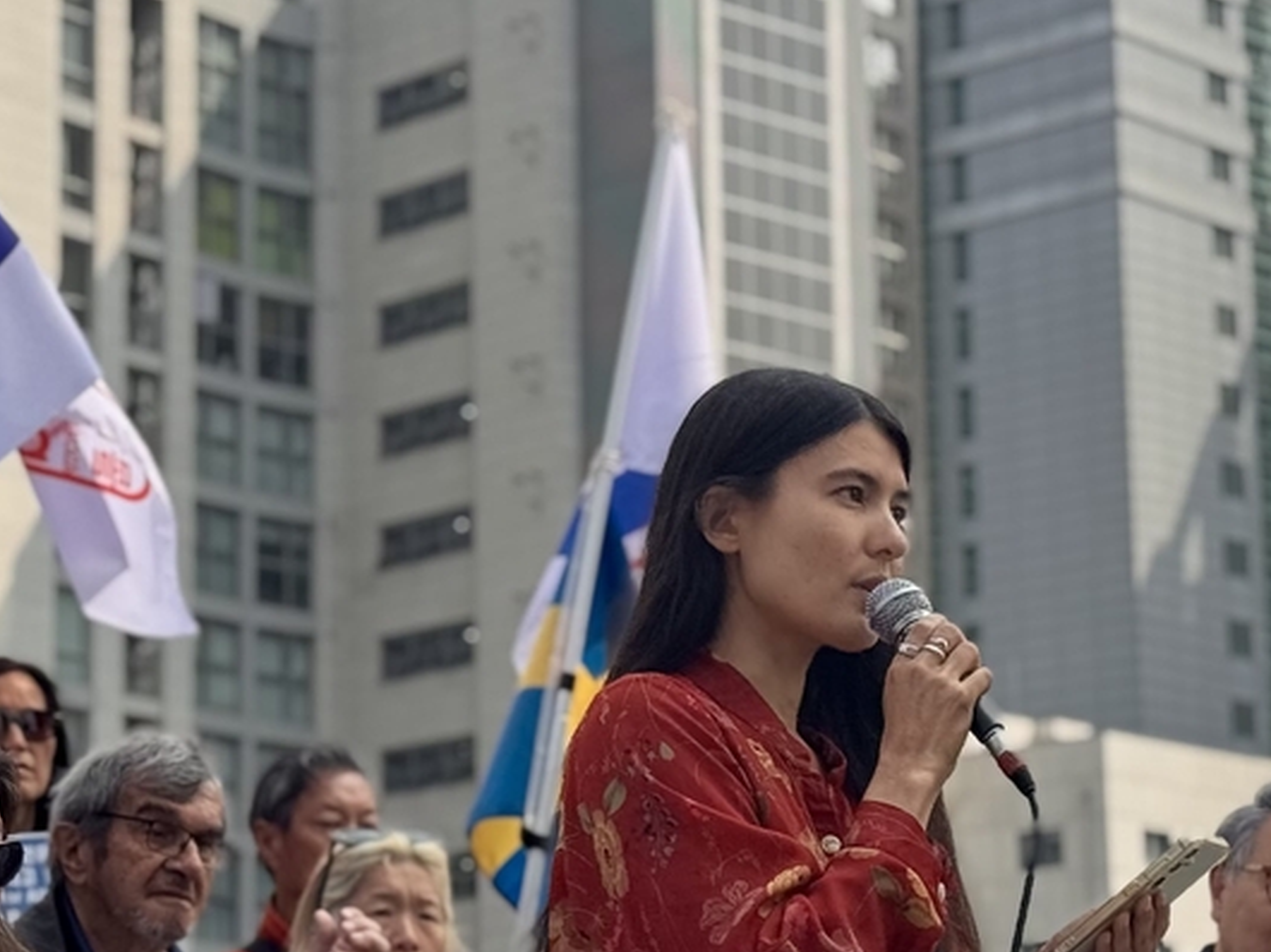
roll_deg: +0.0
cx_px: 348
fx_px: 4257
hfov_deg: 16.9
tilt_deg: +10.1
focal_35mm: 116
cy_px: 599
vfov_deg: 12.7
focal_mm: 6.8
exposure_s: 1/4975
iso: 64
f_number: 1.8
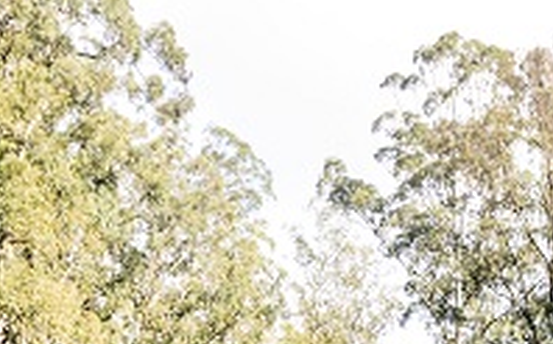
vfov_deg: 14.8
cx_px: 480
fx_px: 1264
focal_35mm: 84
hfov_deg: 24.1
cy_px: 439
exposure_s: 1/1250
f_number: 3
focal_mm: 30
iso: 320
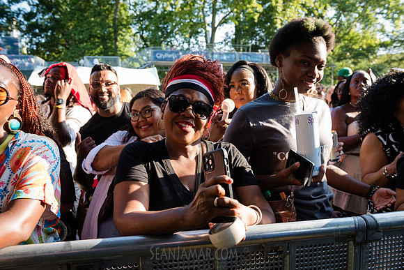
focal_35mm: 30
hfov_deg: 62.4
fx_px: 334
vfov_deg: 44.0
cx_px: 202
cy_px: 135
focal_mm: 29
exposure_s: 1/250
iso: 400
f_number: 4.5
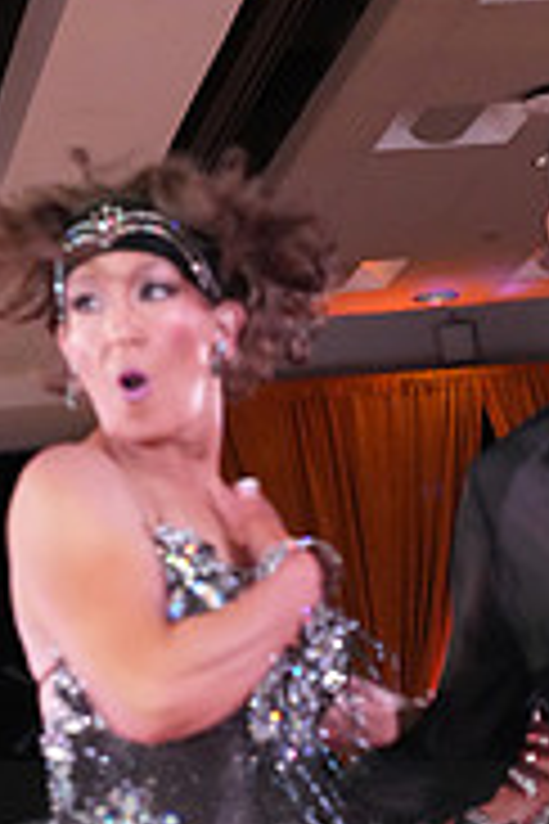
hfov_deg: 10.5
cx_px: 533
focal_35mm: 130
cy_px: 914
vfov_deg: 15.3
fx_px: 2974
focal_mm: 41
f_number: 6.3
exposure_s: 1/250
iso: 6400
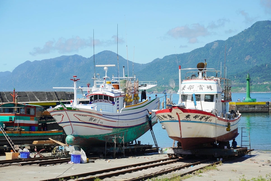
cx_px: 136
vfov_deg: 18.2
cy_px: 90
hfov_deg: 27.0
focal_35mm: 75
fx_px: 565
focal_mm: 75
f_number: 9
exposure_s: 1/160
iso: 100
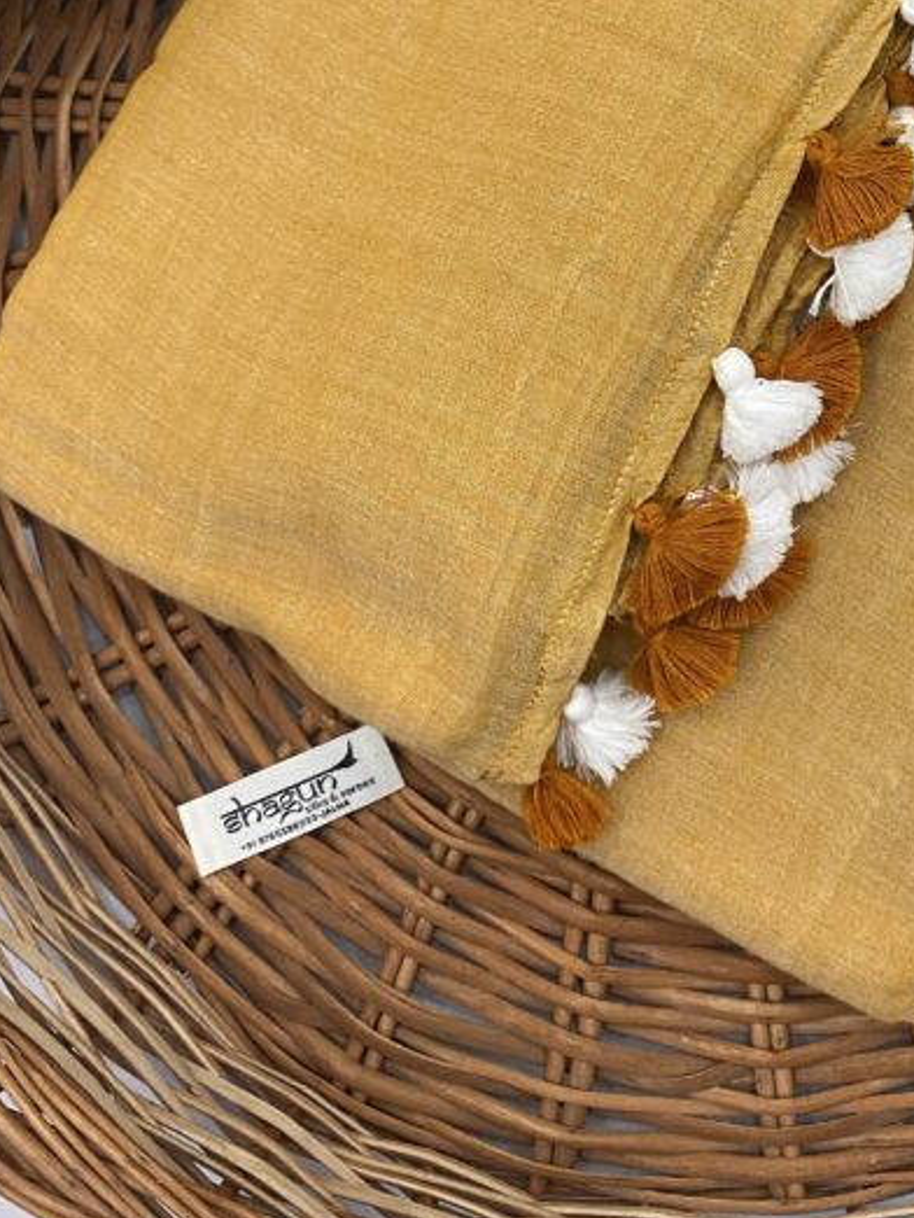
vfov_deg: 36.8
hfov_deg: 27.6
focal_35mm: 51
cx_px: 809
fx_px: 1794
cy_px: 334
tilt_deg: -80.3
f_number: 1.8
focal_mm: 4.25
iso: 64
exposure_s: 1/50
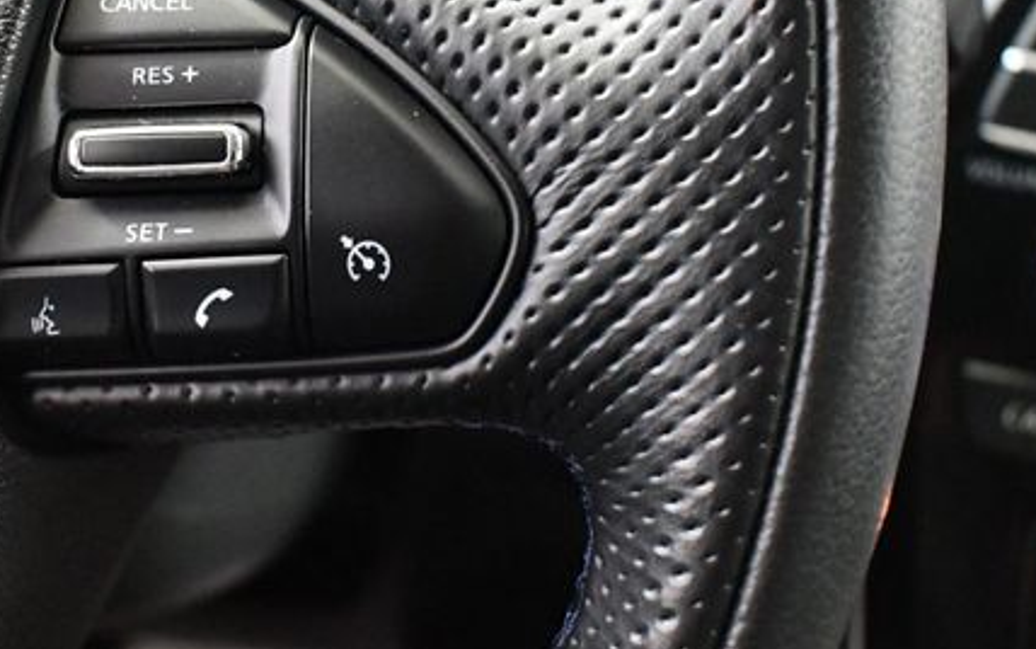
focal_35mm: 61
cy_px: 216
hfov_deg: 33.3
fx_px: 1723
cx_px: 370
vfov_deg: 21.2
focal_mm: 20
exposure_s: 1/60
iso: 8000
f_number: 3.5
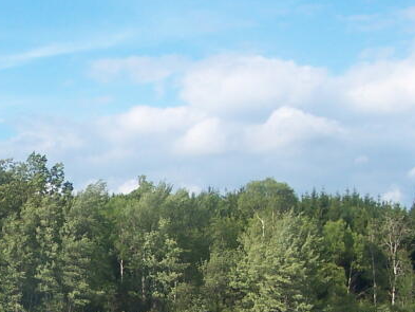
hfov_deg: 19.5
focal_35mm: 99
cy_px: 286
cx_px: 40
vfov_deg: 14.8
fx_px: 1187
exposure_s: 1/800
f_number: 2.8
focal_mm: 6.3
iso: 80
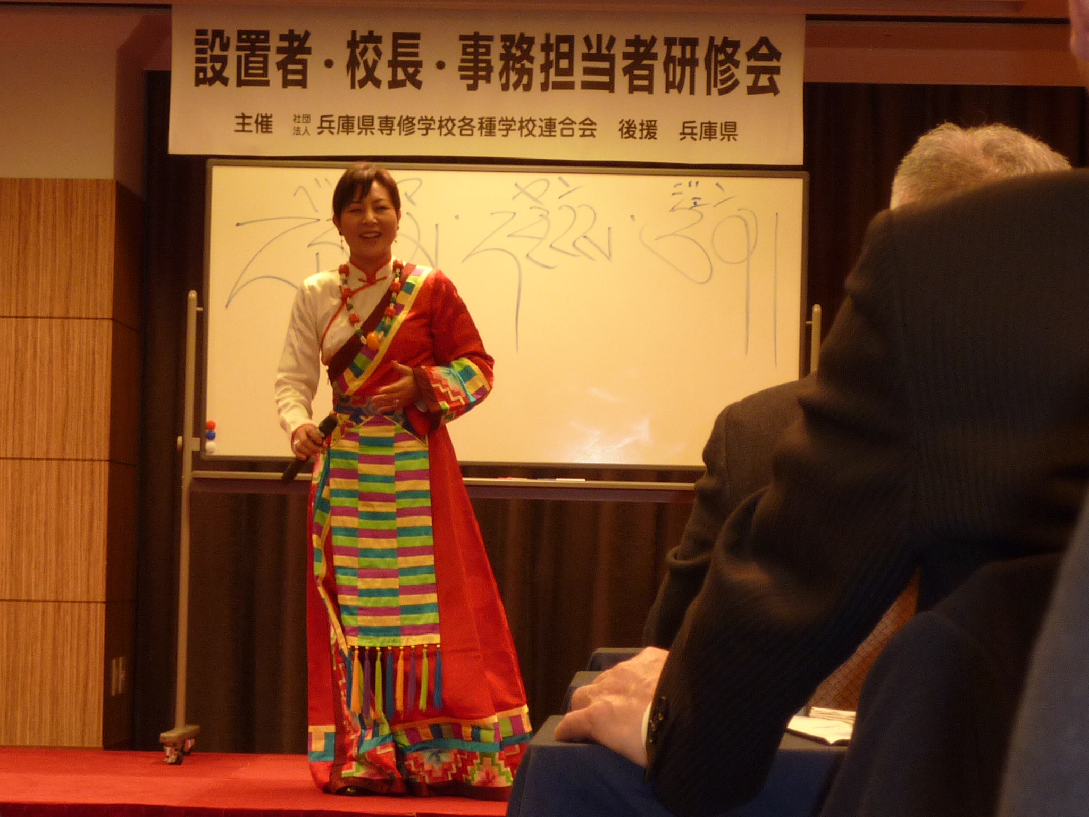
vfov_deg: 12.2
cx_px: 544
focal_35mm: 121
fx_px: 3807
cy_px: 408
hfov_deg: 16.3
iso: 125
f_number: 4.1
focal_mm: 11
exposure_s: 1/8
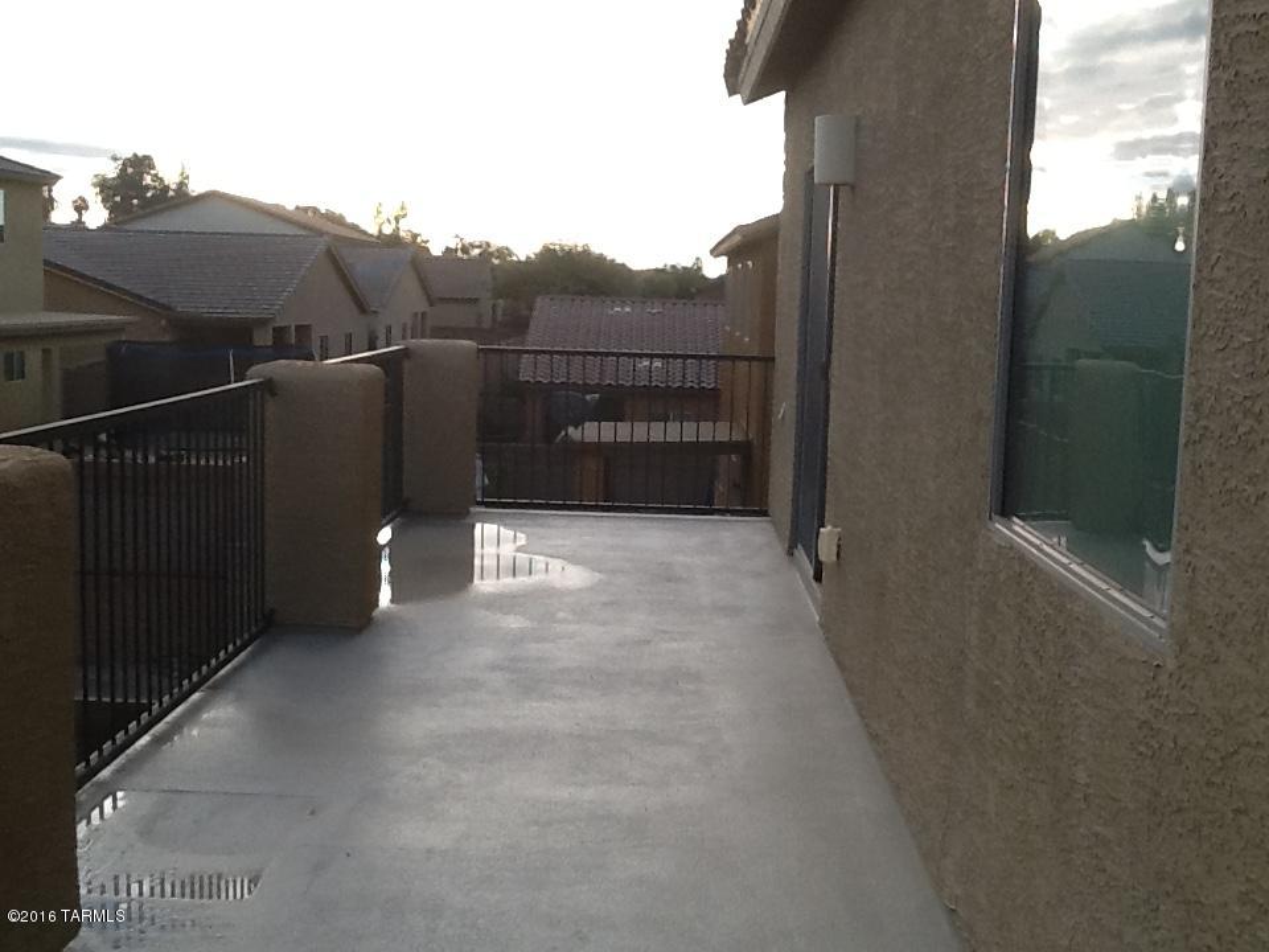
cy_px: 476
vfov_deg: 32.9
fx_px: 1613
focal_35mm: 44
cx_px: 634
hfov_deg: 42.9
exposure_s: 1/446
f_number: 2.4
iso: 40
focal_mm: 2.03
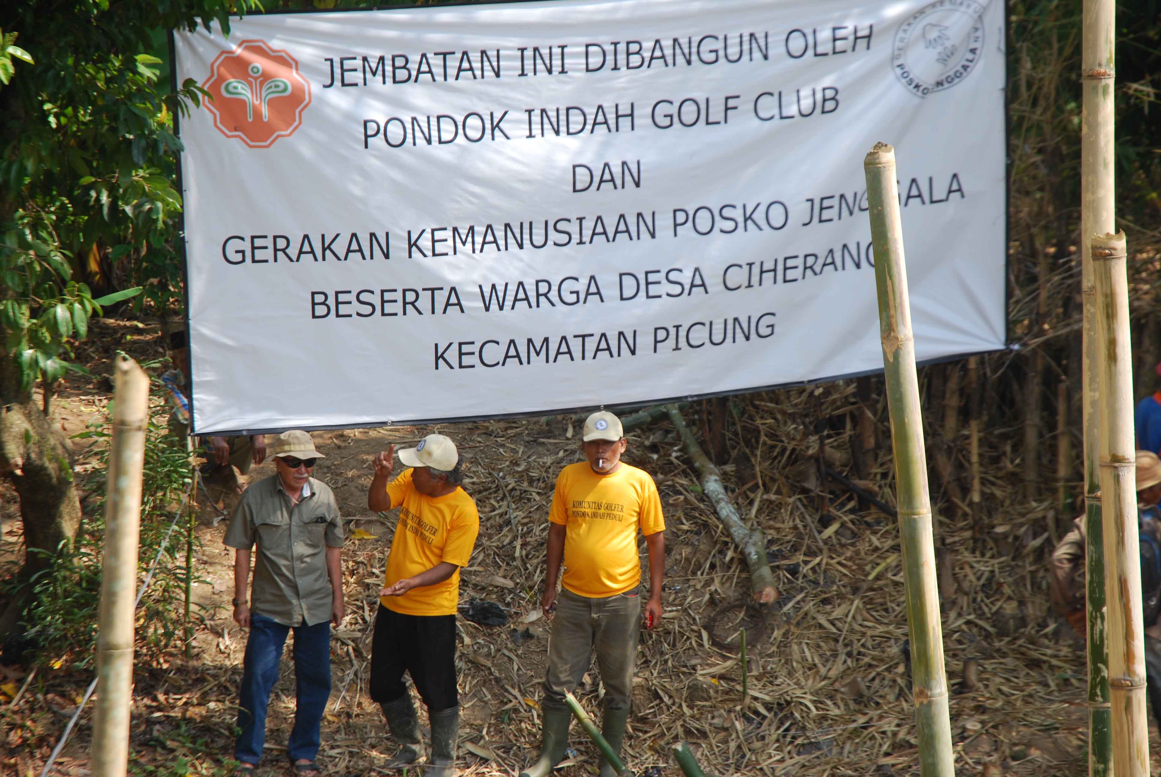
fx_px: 3390
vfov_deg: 13.1
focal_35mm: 105
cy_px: 388
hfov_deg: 19.4
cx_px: 580
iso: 200
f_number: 4.5
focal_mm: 70
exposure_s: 1/320
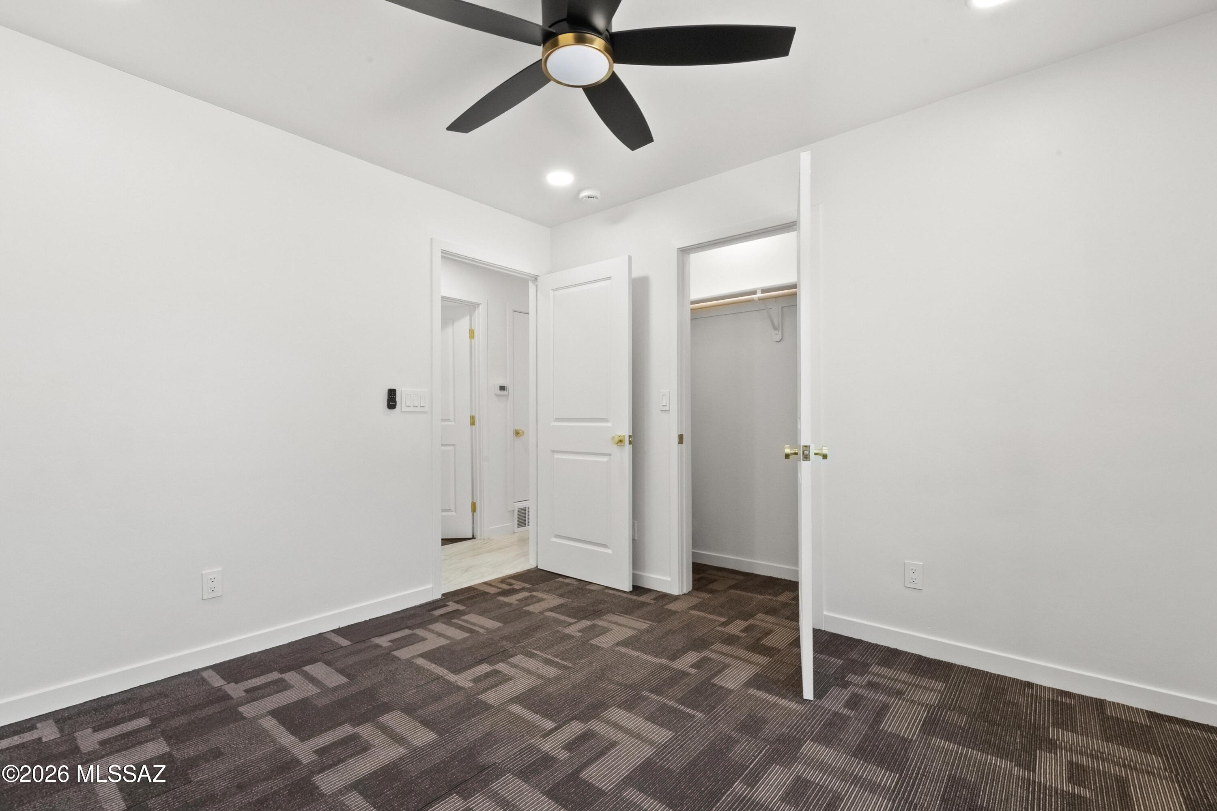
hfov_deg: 100.4
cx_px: 608
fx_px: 507
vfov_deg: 77.3
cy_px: 406
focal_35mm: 15
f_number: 22
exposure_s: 1/3
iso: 800
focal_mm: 10
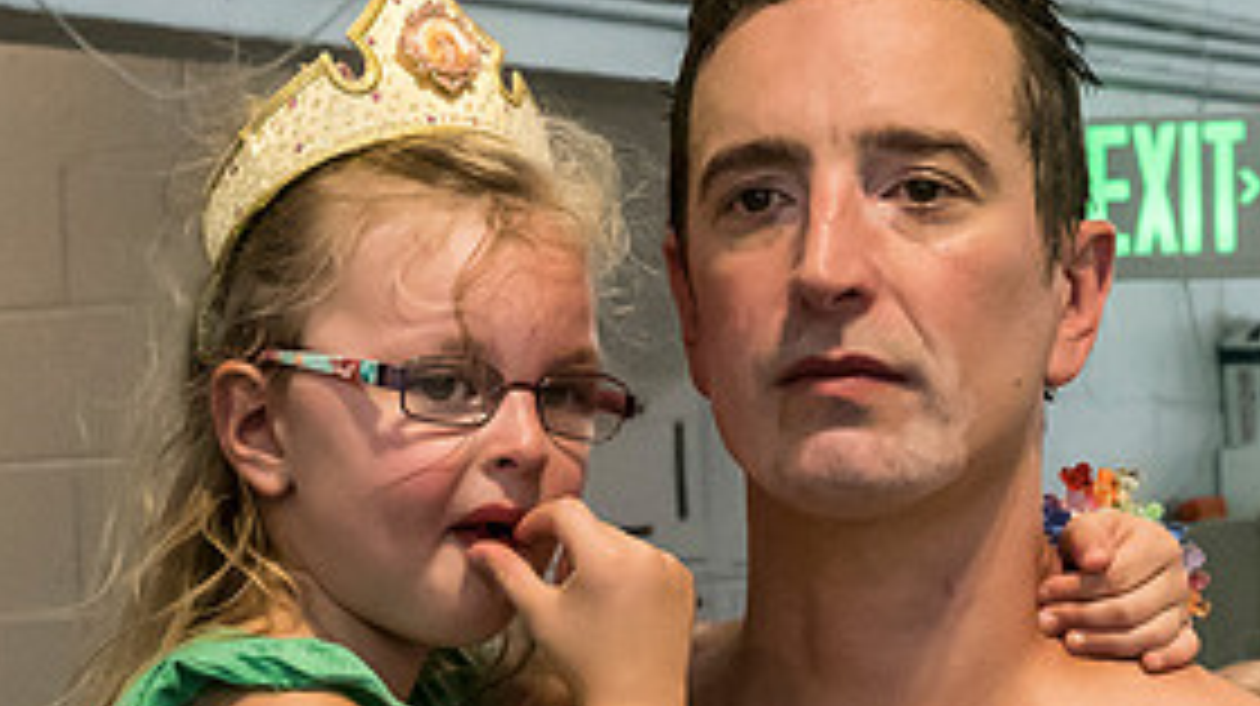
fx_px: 5642
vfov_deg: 7.2
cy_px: 514
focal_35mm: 169
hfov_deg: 12.7
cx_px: 625
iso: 3200
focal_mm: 28
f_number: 5
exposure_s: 1/250
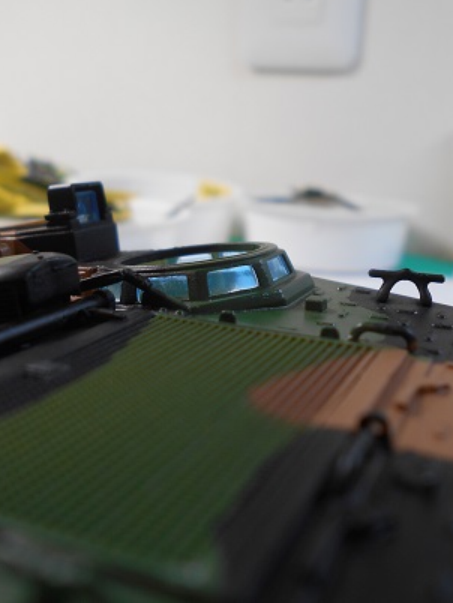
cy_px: 296
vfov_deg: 45.7
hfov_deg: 35.2
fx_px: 715
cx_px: 237
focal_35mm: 41
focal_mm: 5.1
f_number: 3.4
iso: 80
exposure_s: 1/30
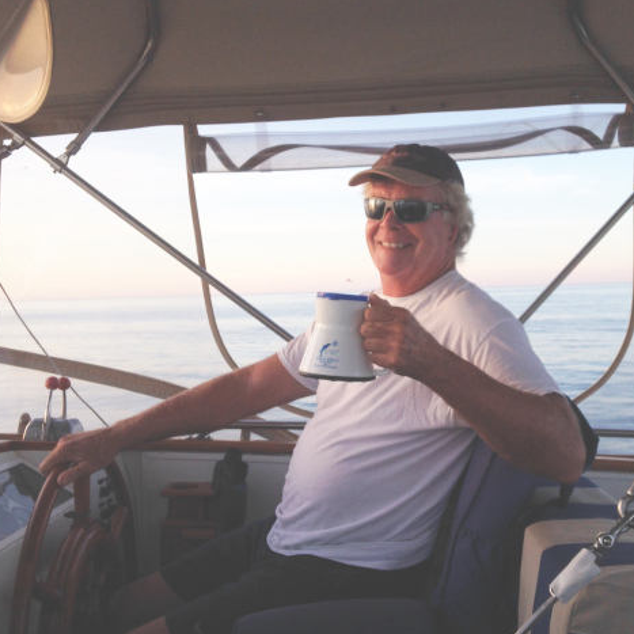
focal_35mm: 40
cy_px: 322
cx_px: 383
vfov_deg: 41.9
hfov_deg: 41.6
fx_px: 829
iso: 50
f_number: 2.4
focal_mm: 4.12
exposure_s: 1/245
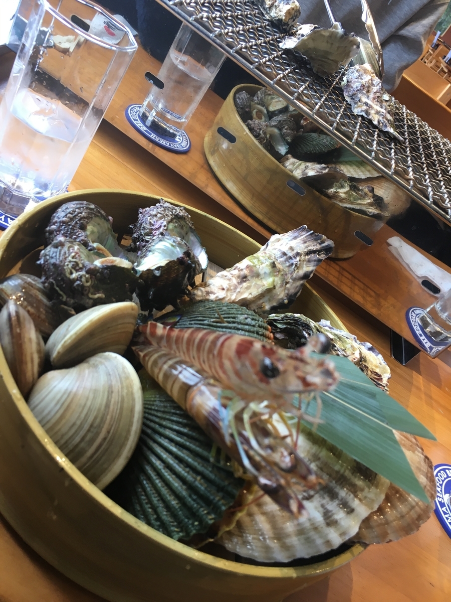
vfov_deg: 61.7
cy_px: 301
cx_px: 226
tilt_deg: -34.1
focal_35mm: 29
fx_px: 504
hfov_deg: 48.2
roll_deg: -37.7
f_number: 2.2
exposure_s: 1/40
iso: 25
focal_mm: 4.15
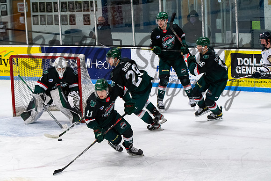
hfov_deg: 16.6
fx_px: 926
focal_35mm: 123
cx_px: 136
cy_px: 90
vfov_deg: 11.2
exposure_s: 1/800
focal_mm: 82
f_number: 3.5
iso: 2500
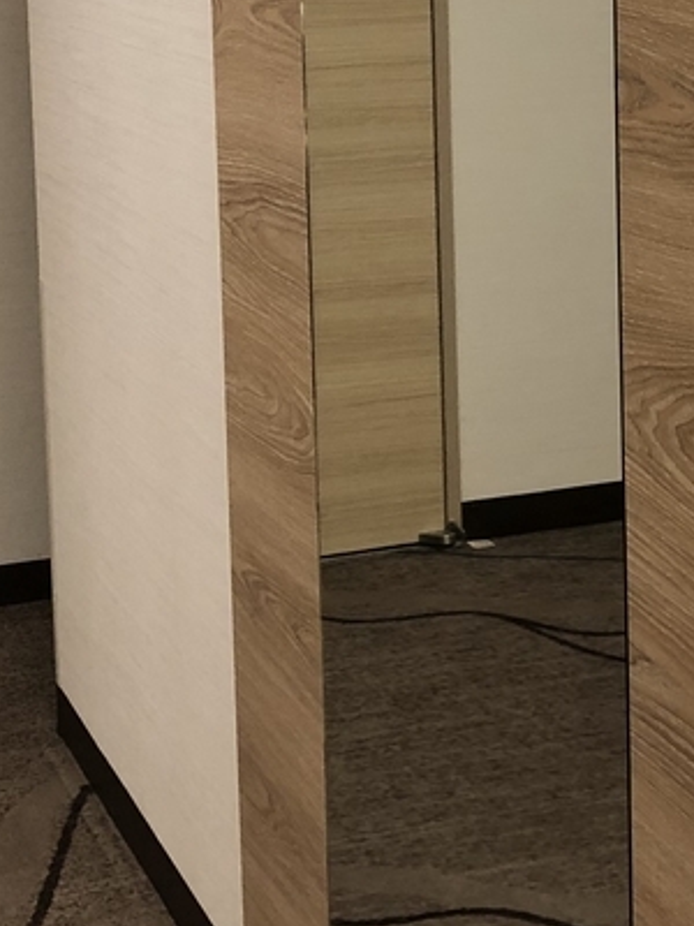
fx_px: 2245
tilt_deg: -6.0
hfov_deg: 17.6
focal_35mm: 84
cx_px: 282
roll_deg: +0.1
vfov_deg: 22.7
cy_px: 79
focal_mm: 3.99
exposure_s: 1/15
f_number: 1.8
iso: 40
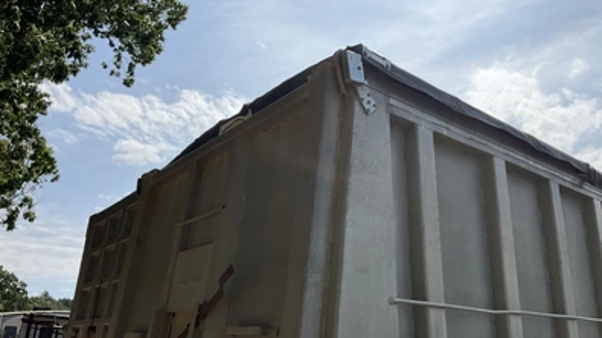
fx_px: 511
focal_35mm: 32
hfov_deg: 61.0
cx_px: 299
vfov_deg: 36.6
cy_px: 198
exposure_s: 1/3788
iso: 25
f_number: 1.8
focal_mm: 3
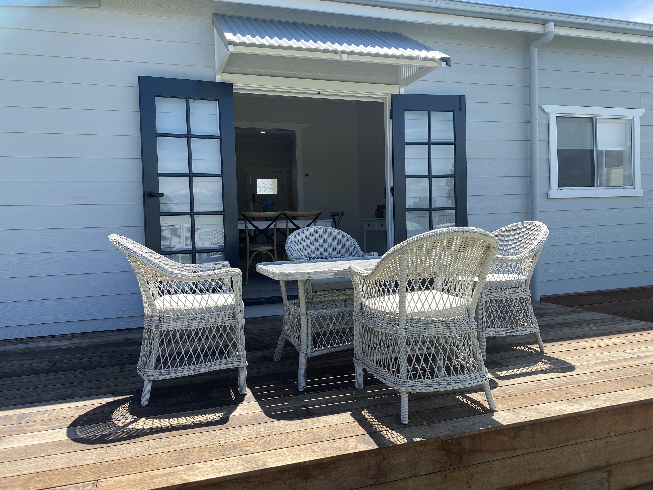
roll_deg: +1.7
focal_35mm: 26
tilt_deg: -3.5
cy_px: 245
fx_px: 490
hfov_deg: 67.3
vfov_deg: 53.1
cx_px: 326
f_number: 1.8
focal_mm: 4.25
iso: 32
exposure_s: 1/1412
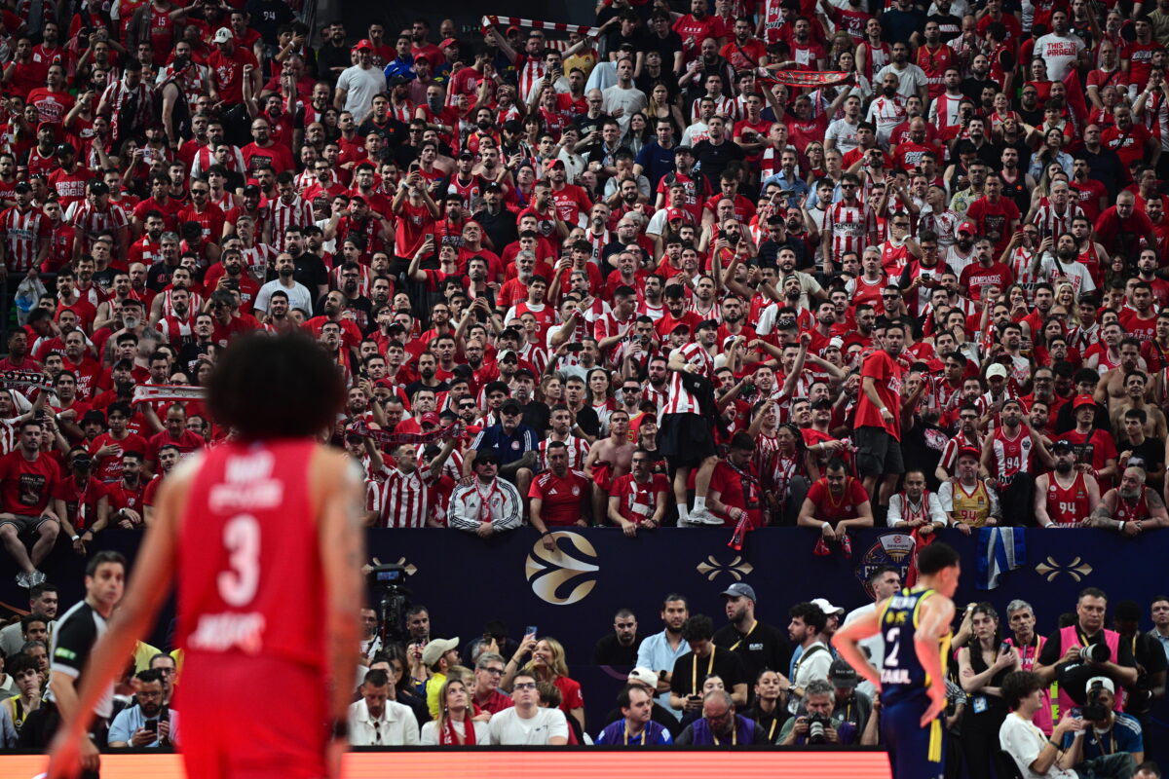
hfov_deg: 9.8
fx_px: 6819
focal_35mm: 210
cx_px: 584
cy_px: 390
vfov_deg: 6.5
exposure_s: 1/400
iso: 2500
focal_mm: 210
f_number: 2.8
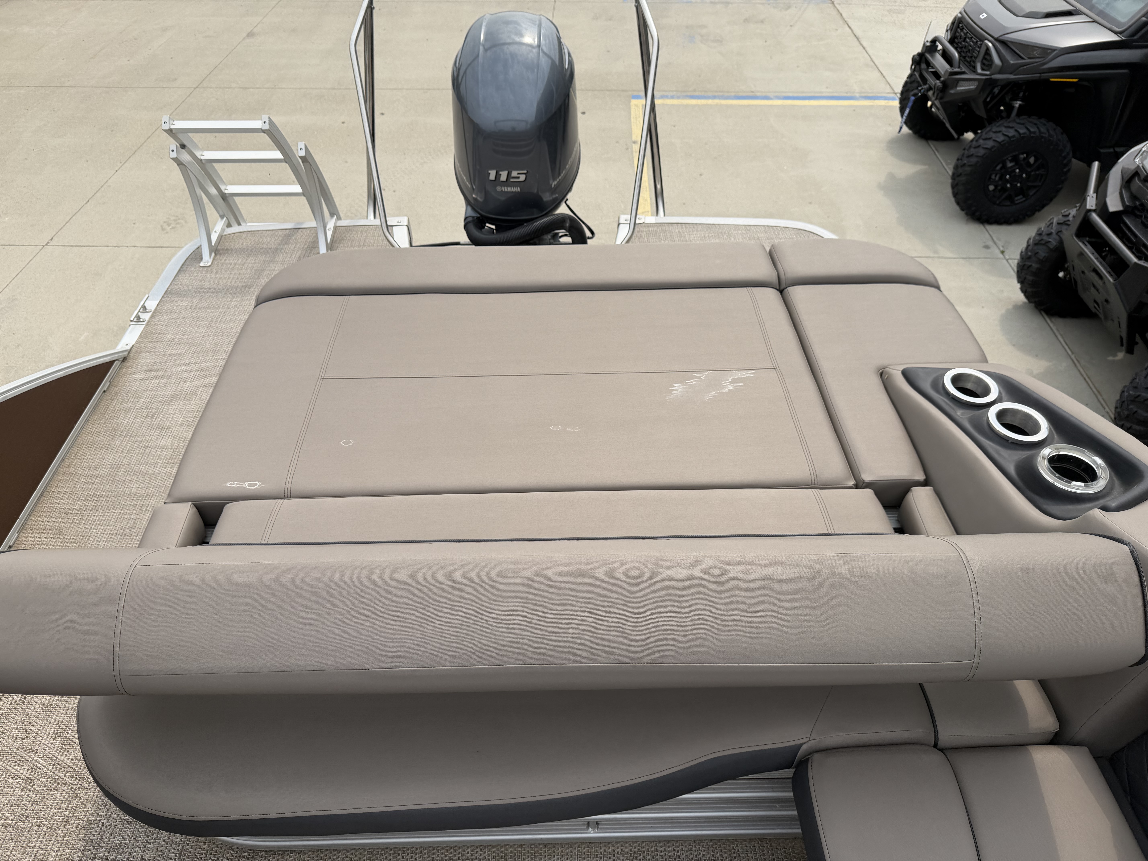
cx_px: 574
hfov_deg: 71.6
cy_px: 430
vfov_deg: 56.8
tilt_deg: -46.5
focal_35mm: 24
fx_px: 796
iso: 80
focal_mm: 6.76
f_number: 1.78
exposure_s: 1/3953
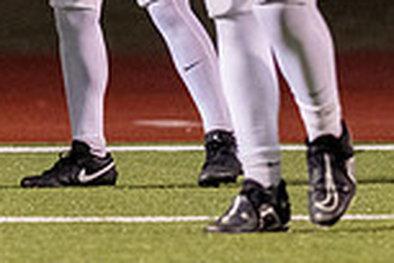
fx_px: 11502
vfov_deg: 1.3
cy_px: -209
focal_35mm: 1051
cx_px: -67
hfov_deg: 2.0
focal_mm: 135
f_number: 2
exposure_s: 1/1250
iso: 2500
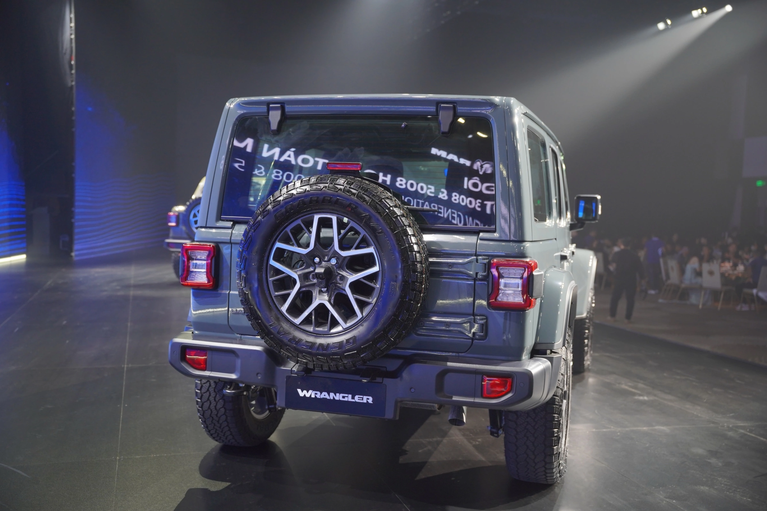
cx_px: 384
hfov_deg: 50.5
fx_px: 814
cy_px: 256
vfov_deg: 34.9
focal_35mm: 38
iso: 800
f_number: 2.8
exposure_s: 1/200
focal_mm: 38.2
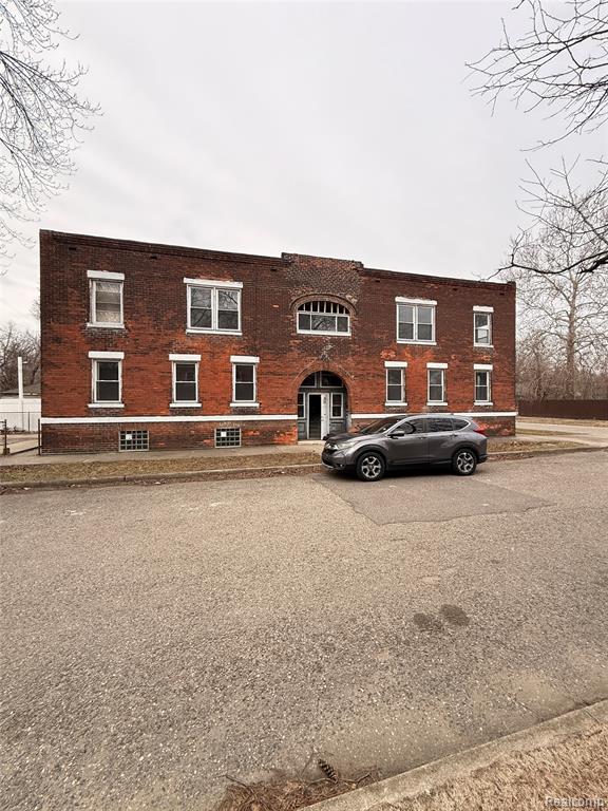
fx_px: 328
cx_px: 304
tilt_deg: +0.8
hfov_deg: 85.7
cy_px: 406
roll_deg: -0.7
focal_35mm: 14
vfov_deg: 102.1
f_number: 2.2
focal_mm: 2.22
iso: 64
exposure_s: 1/535
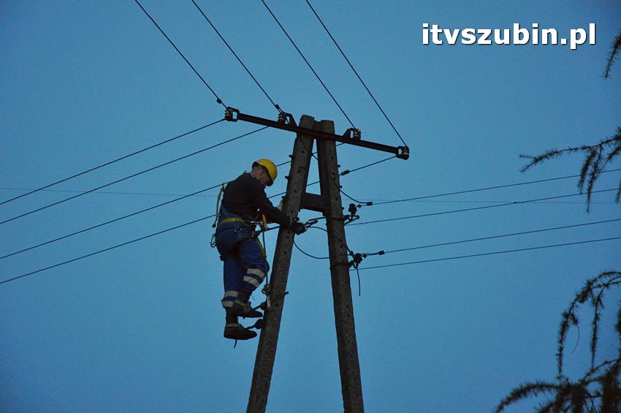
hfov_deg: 19.5
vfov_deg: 13.0
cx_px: 310
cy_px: 206
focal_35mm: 105
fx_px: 1809
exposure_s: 1/80
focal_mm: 70
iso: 2500
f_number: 4.5
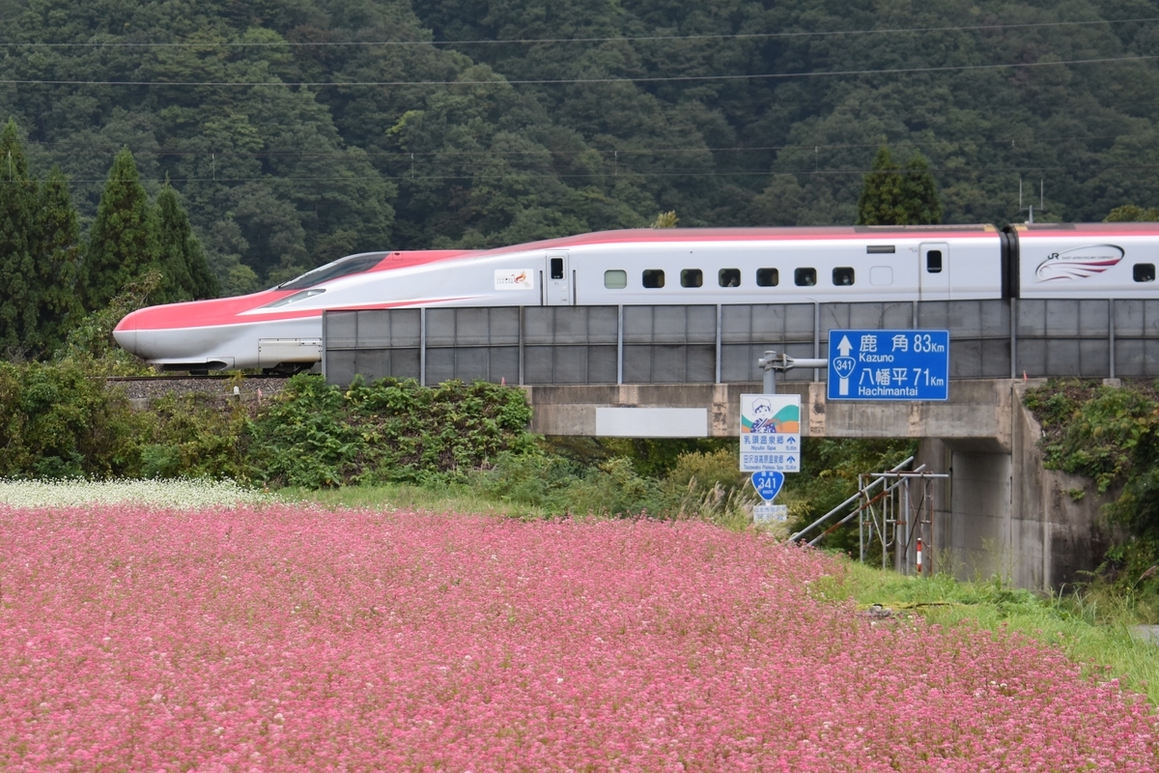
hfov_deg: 19.5
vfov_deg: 13.0
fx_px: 3380
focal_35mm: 105
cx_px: 580
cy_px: 386
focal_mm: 70
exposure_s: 1/1250
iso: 400
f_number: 4.5
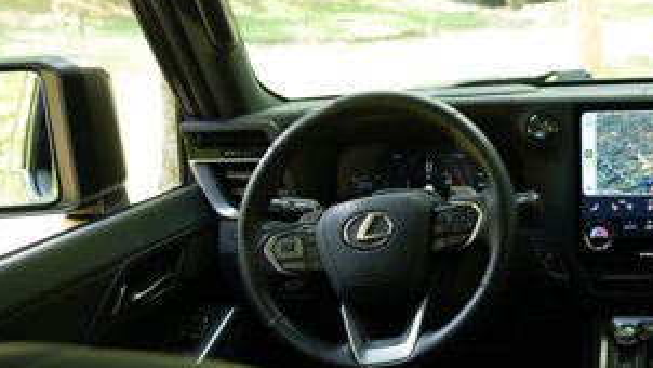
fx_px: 1039
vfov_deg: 20.0
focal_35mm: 60
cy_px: 213
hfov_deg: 32.7
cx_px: 614
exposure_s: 1/250
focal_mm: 27
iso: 800
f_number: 4
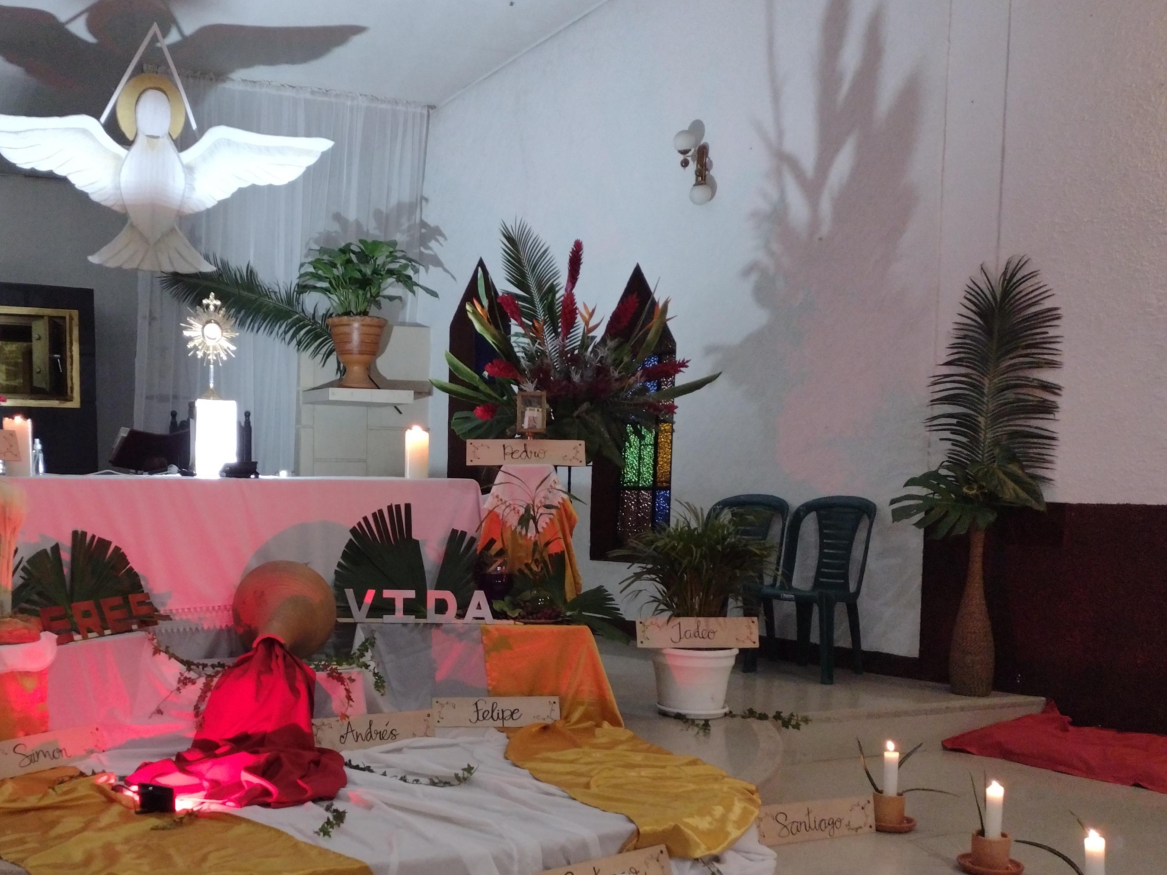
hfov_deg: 45.8
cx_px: 350
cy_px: 582
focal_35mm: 40
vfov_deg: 35.6
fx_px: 1349
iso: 594
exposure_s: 1/24
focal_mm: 4.71
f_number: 1.7
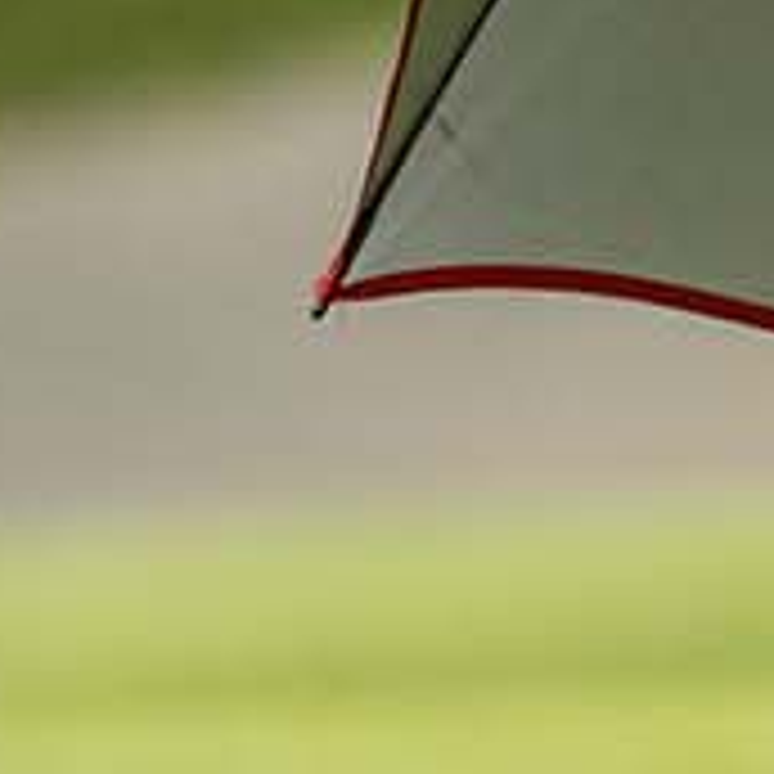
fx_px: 71869
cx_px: 1156
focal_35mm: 2841
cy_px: 1642
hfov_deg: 0.6
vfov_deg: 0.6
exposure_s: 1/5000
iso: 560
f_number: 3.5
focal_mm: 400
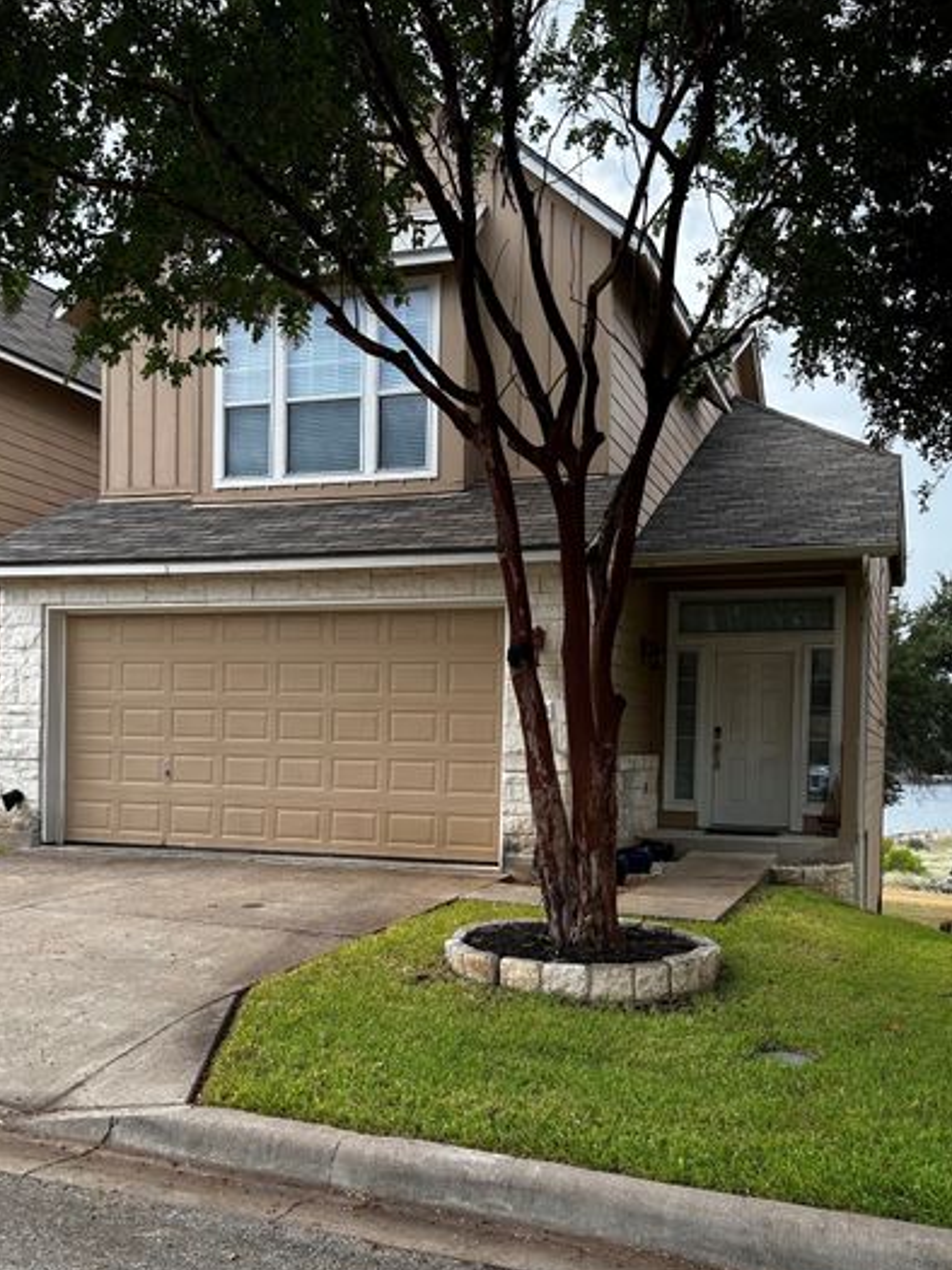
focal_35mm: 33
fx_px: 1211
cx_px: 517
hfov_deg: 42.9
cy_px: 755
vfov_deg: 55.0
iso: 50
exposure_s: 1/1511
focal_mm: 5.7
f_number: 1.5
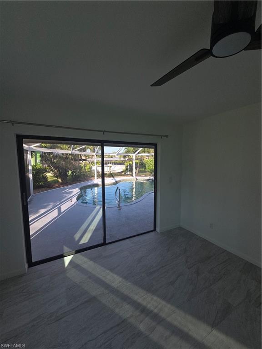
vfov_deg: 106.2
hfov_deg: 89.9
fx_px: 131
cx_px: 131
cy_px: 174
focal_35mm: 13
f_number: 2.2
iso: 50
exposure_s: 1/239
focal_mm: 2.2
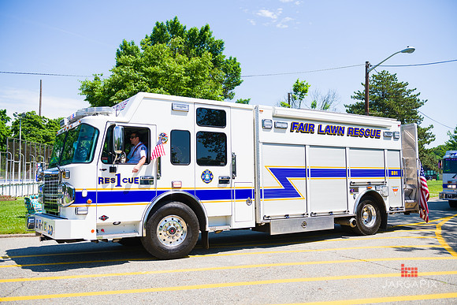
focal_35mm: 34
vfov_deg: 38.9
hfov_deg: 55.8
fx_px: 432
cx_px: 228
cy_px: 152
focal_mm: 34
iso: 200
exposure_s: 1/1600
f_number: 5
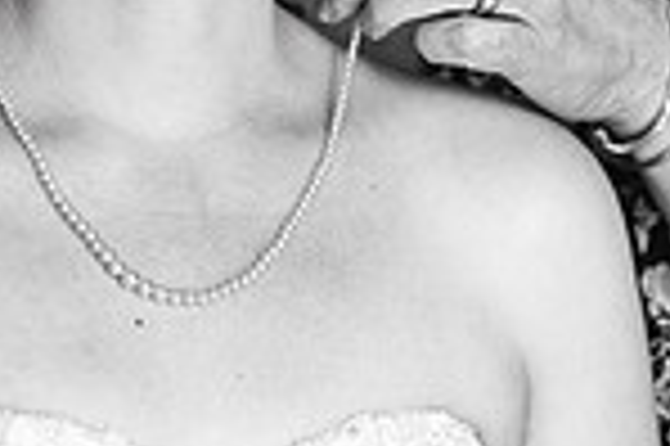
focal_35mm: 194
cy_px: -270
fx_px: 3607
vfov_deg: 6.9
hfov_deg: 10.6
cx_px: 184
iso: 500
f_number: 3.2
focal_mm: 50
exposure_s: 1/160
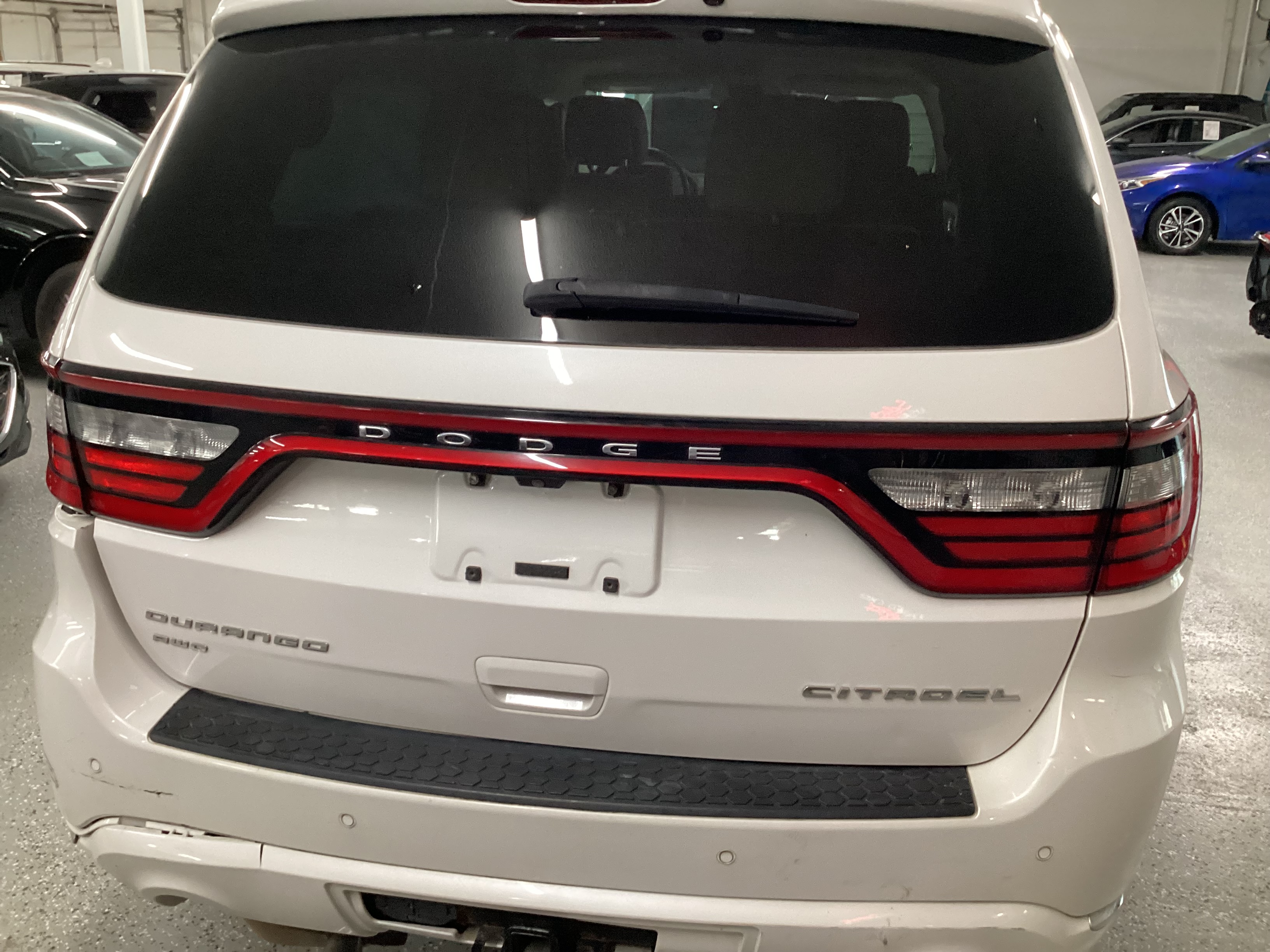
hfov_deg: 58.4
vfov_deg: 45.4
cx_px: 635
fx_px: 1137
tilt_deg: -21.2
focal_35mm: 31
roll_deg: -1.8
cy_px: 476
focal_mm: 3.3
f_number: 2.4
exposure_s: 1/60
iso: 250
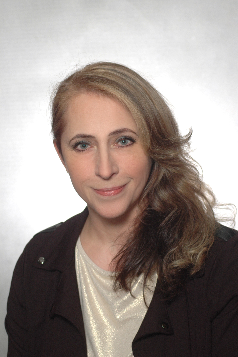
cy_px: 177
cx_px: 119
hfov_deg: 11.3
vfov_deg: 16.9
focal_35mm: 121
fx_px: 1200
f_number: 6.3
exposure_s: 1/160
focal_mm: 80
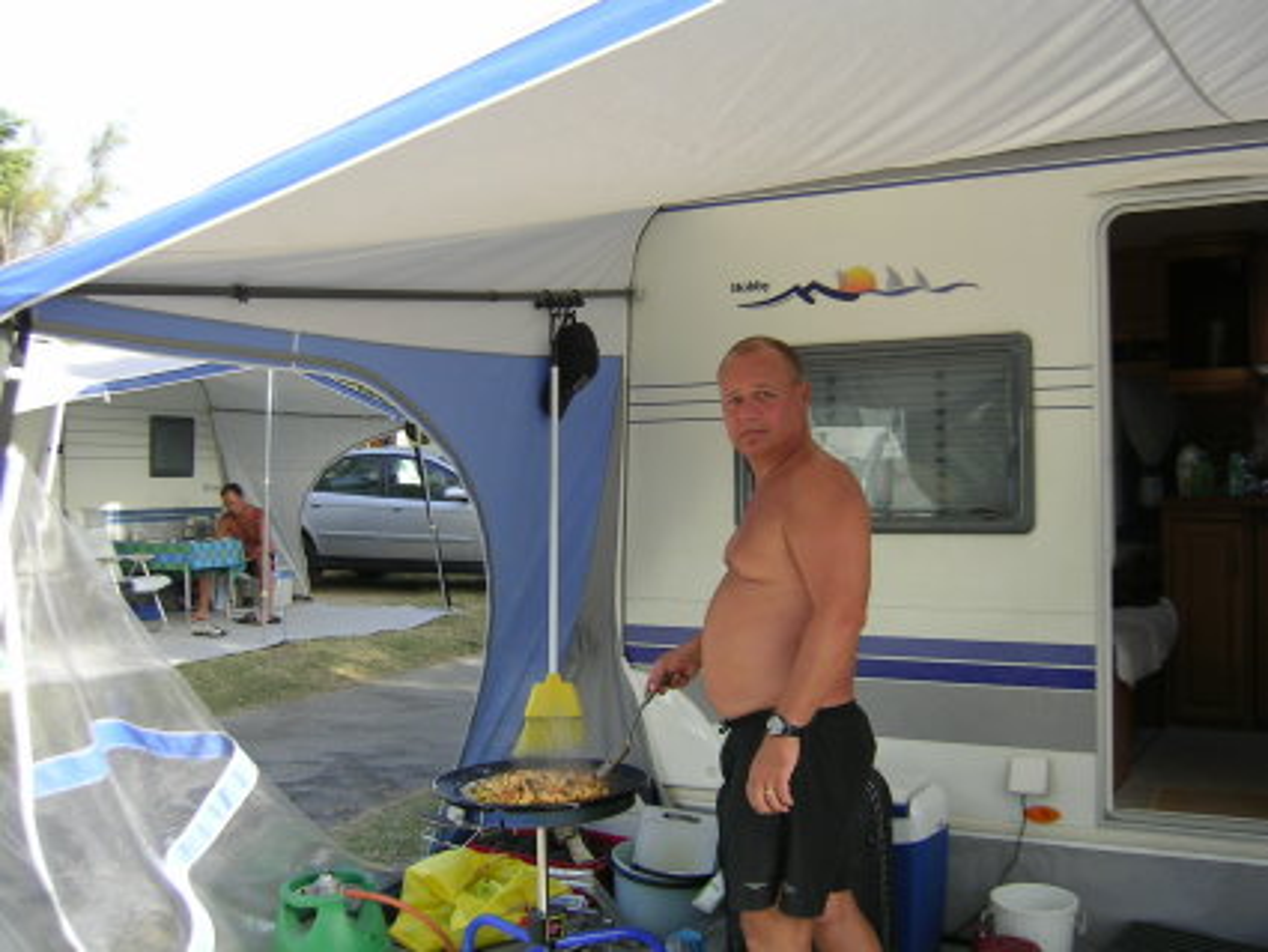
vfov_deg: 39.7
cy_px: 476
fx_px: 1319
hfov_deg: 51.3
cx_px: 634
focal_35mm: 36
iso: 50
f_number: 2.8
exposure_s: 1/251
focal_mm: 5.6
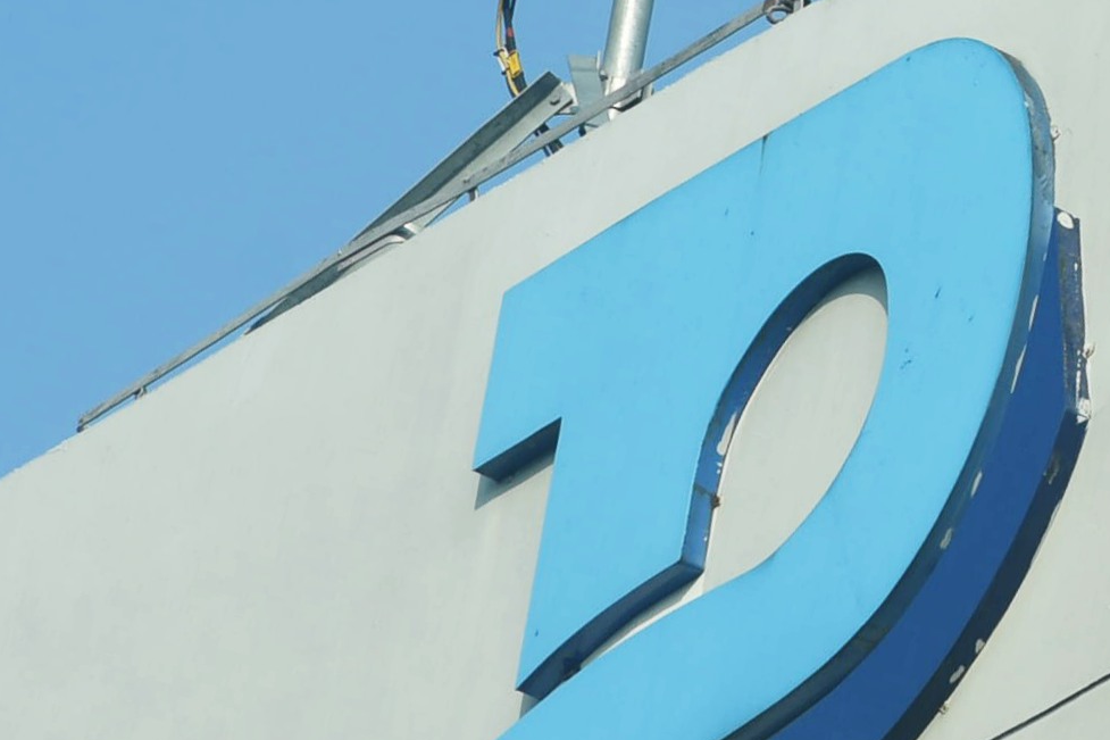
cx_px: 2006
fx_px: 26541
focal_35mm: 861
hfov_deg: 2.4
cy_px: -189
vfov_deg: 1.6
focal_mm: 200
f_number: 10
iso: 100
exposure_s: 1/200
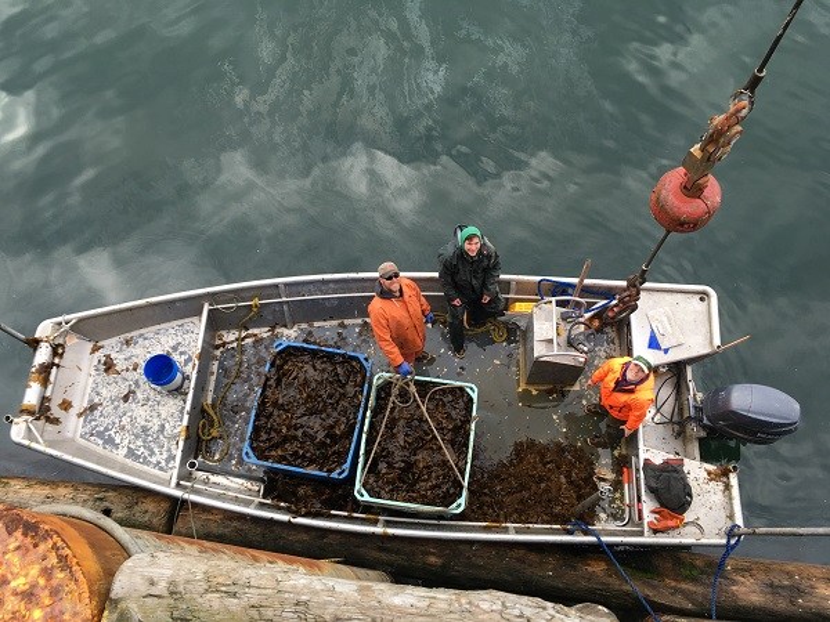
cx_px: 415
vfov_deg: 48.2
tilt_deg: -70.2
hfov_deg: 61.7
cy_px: 311
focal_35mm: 29
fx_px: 695
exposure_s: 1/199
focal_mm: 4.15
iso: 25
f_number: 2.2
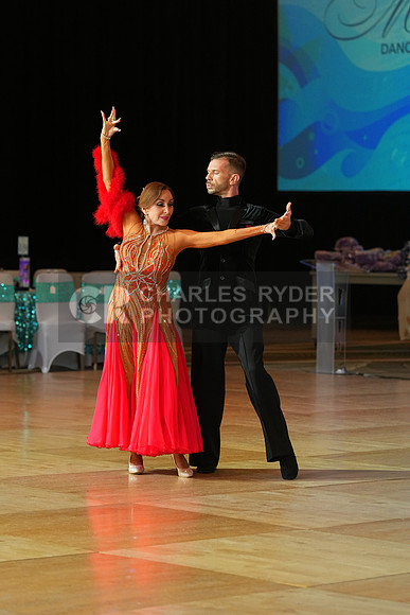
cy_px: 308
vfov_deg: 16.0
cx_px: 205
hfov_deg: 10.7
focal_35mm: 128
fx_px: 2185
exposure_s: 1/400
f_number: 4
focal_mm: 128
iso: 2000
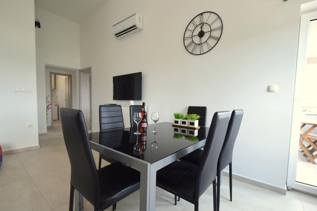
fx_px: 141
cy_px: 108
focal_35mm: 16
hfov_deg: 96.7
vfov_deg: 73.7
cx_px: 153
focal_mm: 10
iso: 400
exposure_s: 1/80
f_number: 4.5
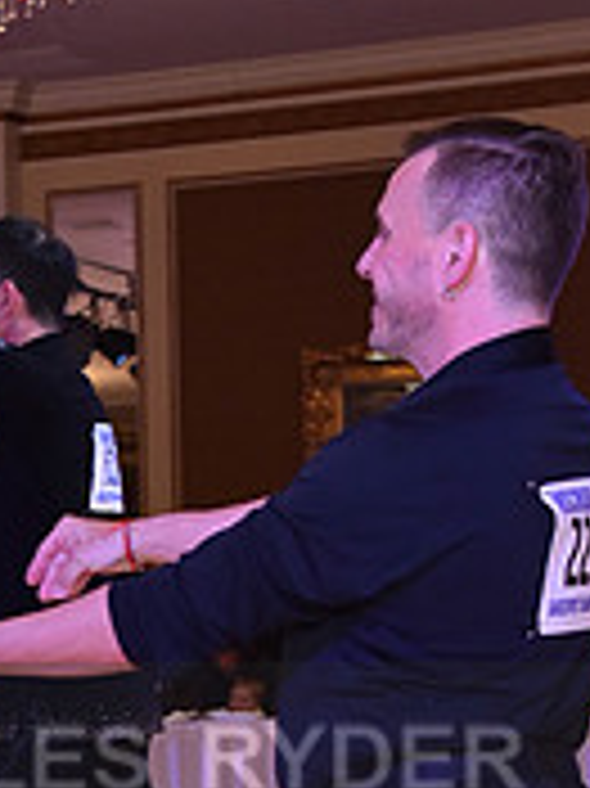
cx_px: -25
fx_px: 3185
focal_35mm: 140
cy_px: 815
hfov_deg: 10.5
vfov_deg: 13.9
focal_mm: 44
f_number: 5
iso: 1600
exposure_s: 1/250
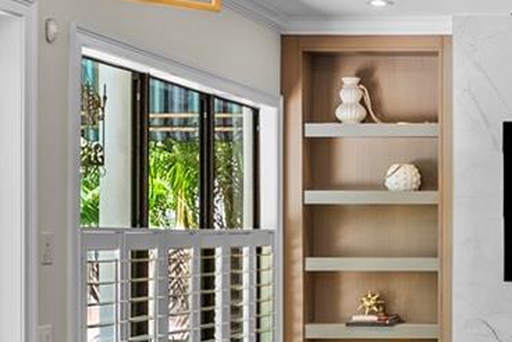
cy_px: 231
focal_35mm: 87
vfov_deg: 15.7
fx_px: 1238
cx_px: 655
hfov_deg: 21.3
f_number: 8
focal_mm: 20
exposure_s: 1/10
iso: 640
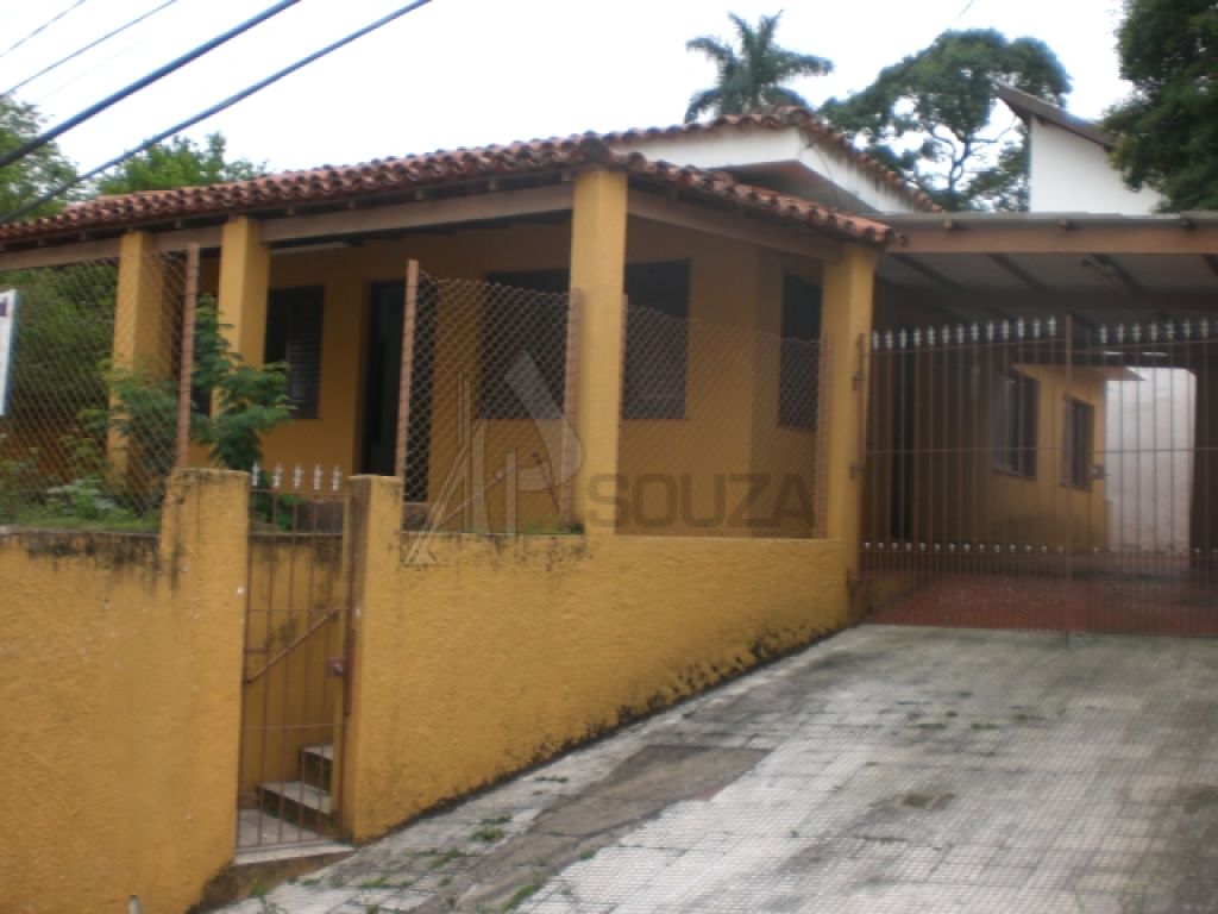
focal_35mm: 38
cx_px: 609
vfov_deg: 37.7
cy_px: 457
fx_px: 1337
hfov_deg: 49.0
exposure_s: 1/320
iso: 50
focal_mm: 6.3
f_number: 3.1
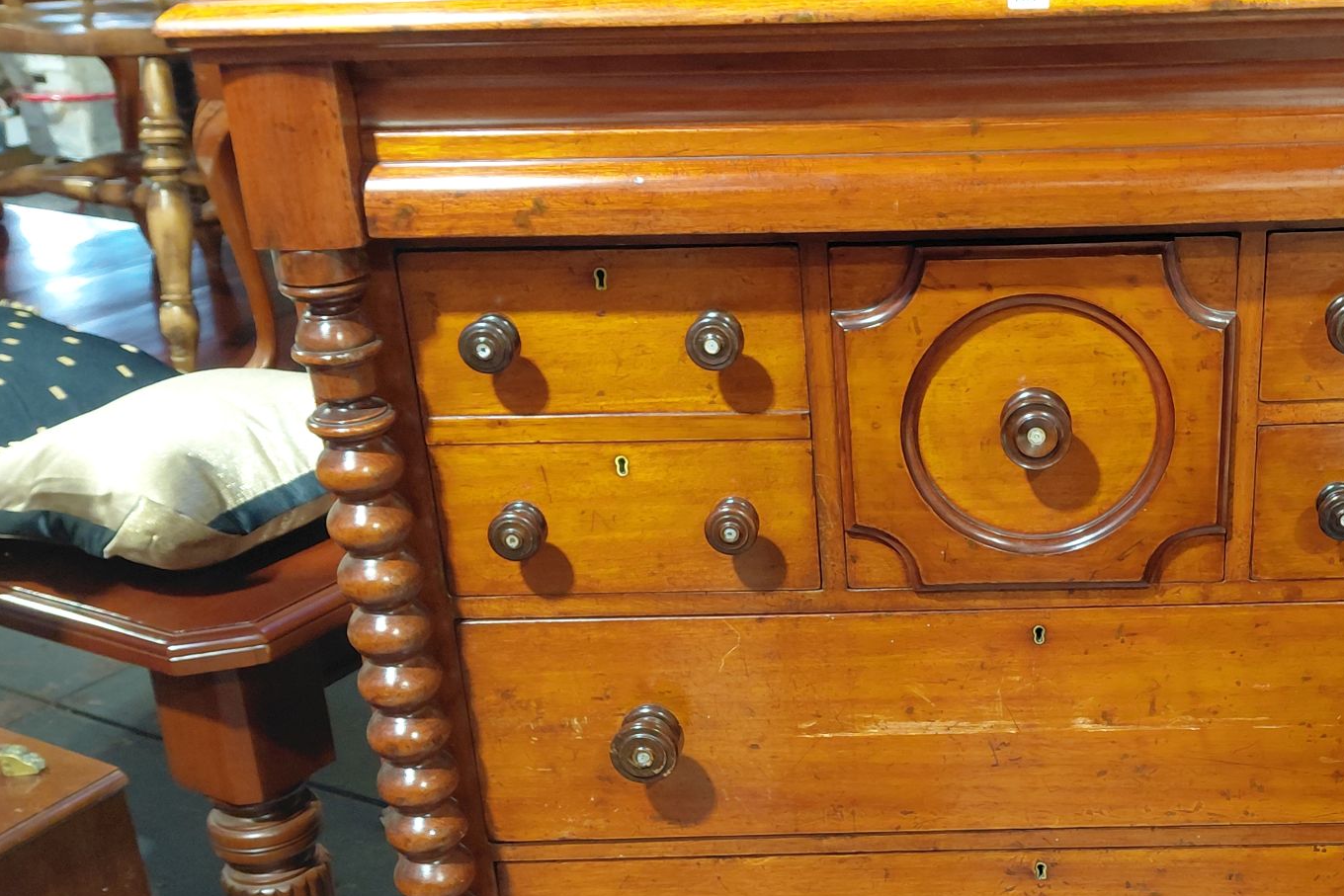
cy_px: 652
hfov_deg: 47.9
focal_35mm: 39
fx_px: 1456
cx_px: 990
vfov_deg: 33.6
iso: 200
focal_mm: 4.69
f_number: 1.8
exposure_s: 1/50.1
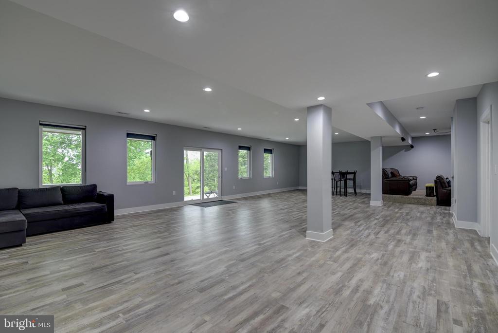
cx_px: 249
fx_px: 221
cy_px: 166
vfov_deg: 73.8
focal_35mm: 16
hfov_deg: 96.7
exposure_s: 1/3.33
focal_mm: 16
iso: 200
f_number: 5.6
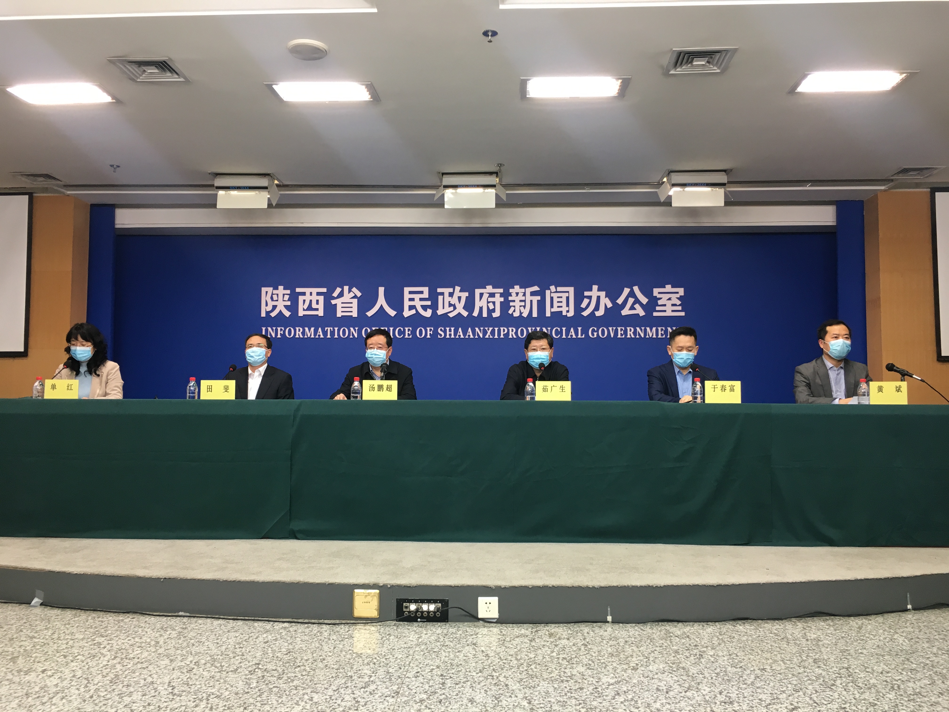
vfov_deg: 48.2
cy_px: 356
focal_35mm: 29
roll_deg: -0.2
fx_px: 795
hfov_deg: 61.7
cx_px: 474
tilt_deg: +3.1
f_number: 2.2
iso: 40
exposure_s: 1/33
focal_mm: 4.15
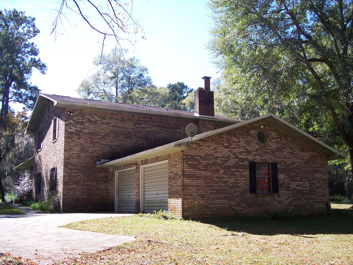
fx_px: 398
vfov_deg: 36.8
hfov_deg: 47.9
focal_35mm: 39
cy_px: 132
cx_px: 176
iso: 100
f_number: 3.4
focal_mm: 8
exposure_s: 1/250
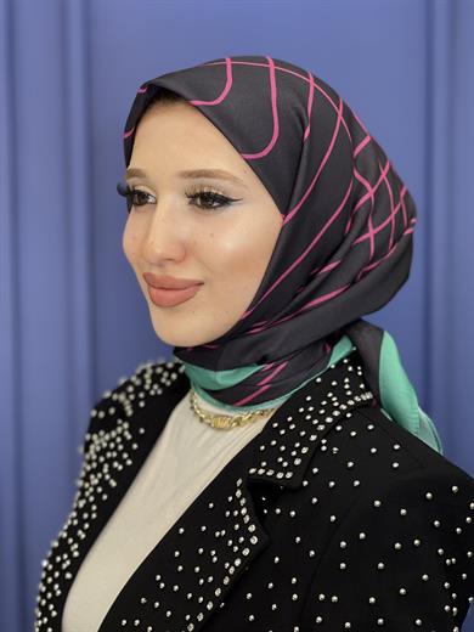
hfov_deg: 19.1
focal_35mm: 77
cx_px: 237
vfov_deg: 25.3
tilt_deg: -5.1
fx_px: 1406
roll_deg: +0.3
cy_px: 316
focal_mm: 9
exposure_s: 1/100
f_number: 2.8
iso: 125
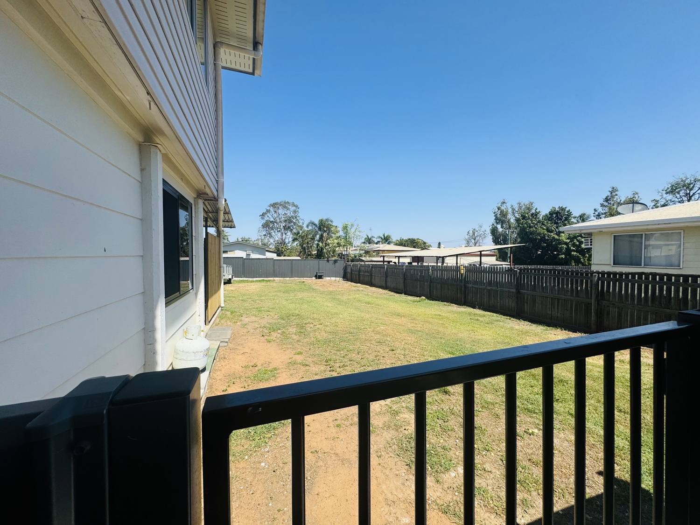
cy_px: 262
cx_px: 350
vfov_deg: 85.7
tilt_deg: -1.5
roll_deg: +0.4
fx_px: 283
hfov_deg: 102.1
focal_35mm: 14
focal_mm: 2.22
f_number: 2.2
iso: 50
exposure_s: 1/2028
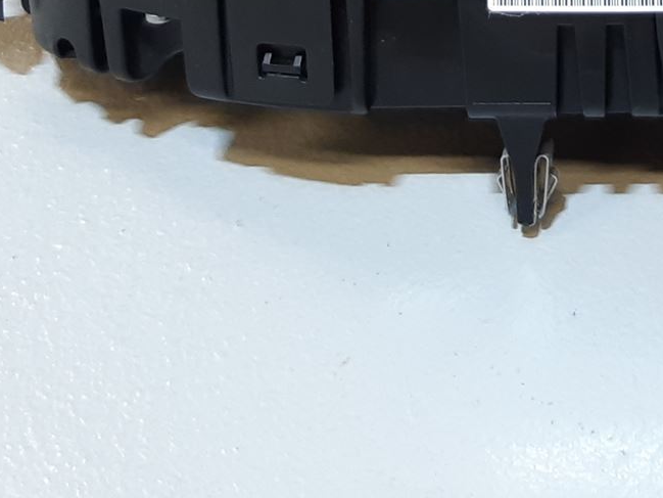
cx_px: 681
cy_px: -271
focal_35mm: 82
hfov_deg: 22.8
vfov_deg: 16.3
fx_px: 1571
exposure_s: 1/50
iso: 80
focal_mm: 3.93
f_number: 1.7
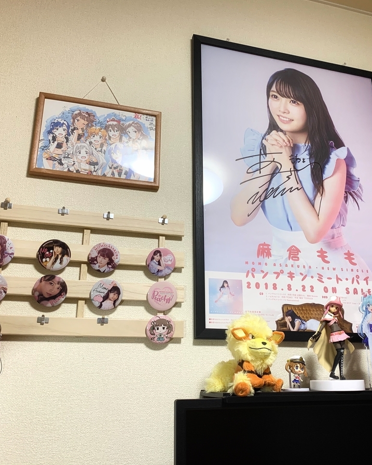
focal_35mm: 34
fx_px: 468
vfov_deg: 52.8
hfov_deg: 43.2
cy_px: 232
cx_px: 218
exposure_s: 1/50
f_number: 1.8
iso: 64
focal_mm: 4.25
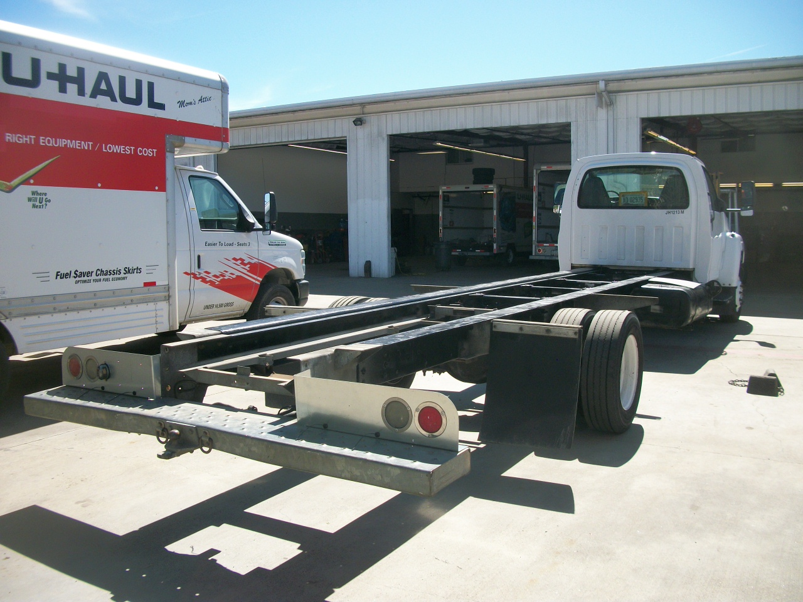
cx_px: 402
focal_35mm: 32
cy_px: 301
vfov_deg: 44.2
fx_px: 742
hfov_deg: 56.8
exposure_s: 1/125
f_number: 8.8
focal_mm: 5.7
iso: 80
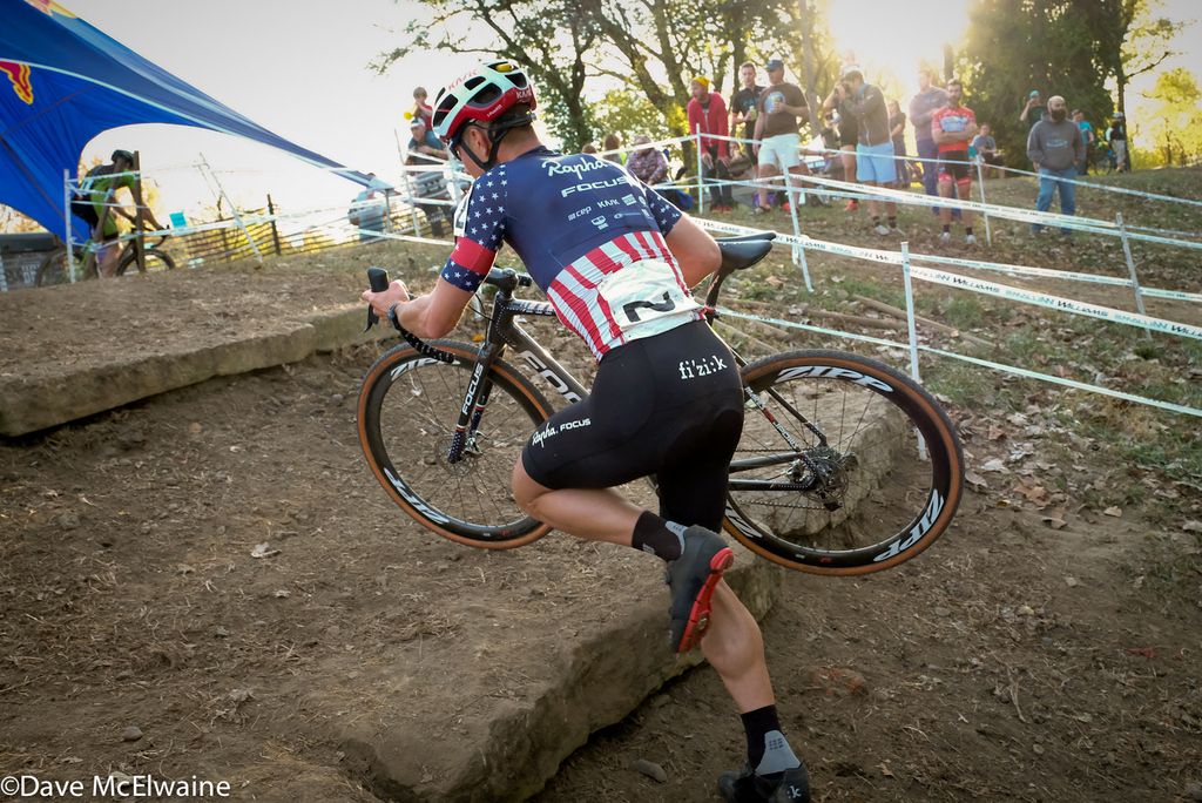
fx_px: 1102
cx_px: 601
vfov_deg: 40.0
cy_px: 402
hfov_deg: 57.2
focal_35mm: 33
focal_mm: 22
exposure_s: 1/800
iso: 6400
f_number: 5.6
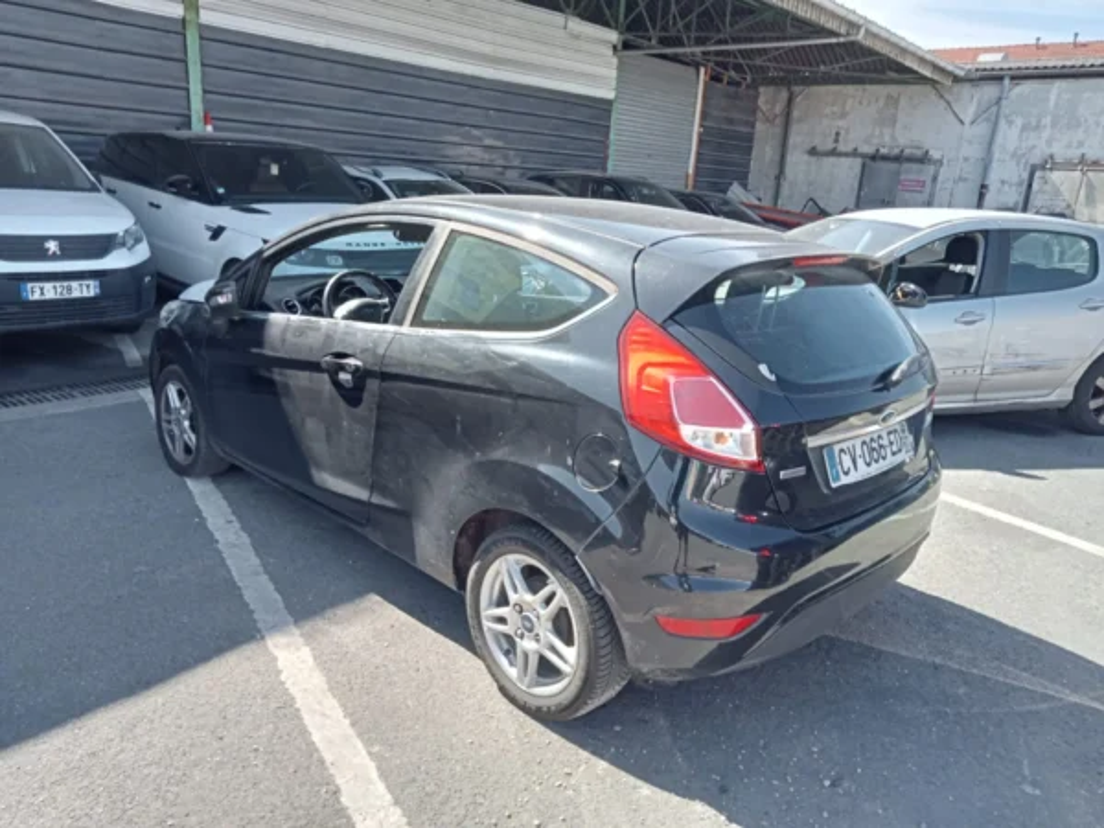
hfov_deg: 63.4
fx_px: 893
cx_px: 552
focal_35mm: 28
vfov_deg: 49.7
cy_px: 414
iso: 100
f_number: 2.2
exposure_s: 1/308
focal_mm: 3.46
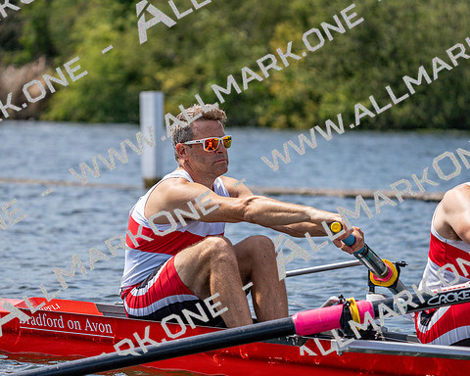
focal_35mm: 227
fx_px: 3158
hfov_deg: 8.5
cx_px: 190
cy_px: 188
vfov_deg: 6.8
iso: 320
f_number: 5.6
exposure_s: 1/2000
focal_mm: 200
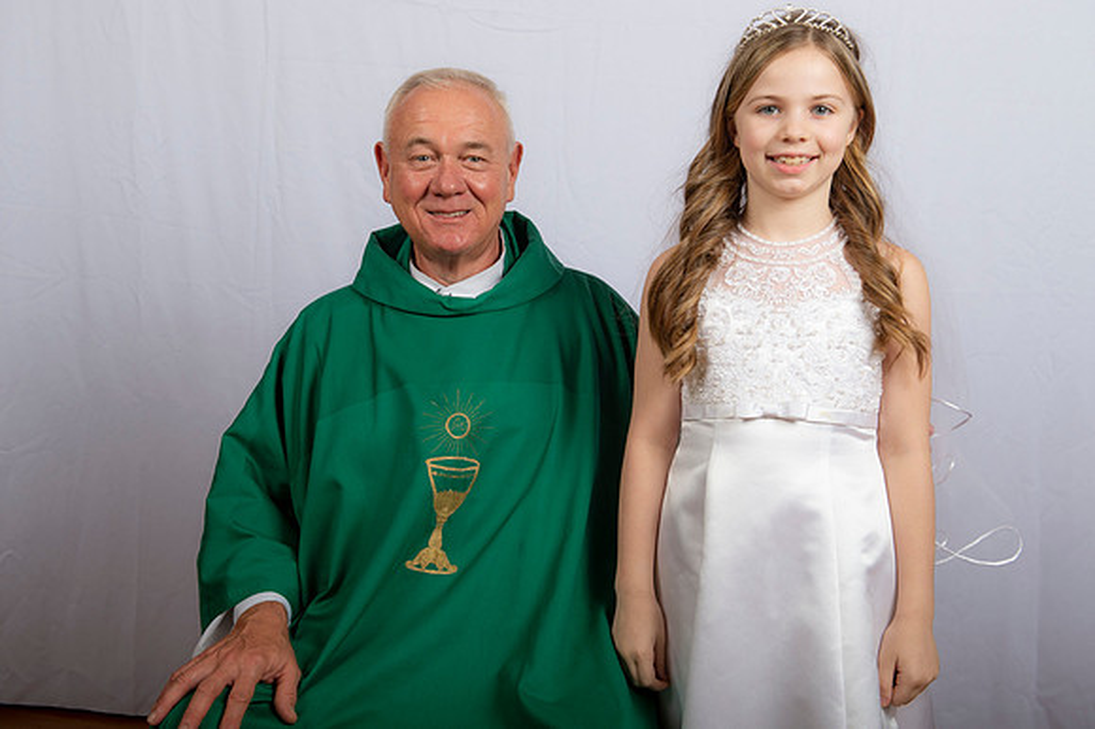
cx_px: 548
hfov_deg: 39.6
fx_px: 1520
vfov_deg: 27.0
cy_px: 364
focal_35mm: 50
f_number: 8
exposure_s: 1/200
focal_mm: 50
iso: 320
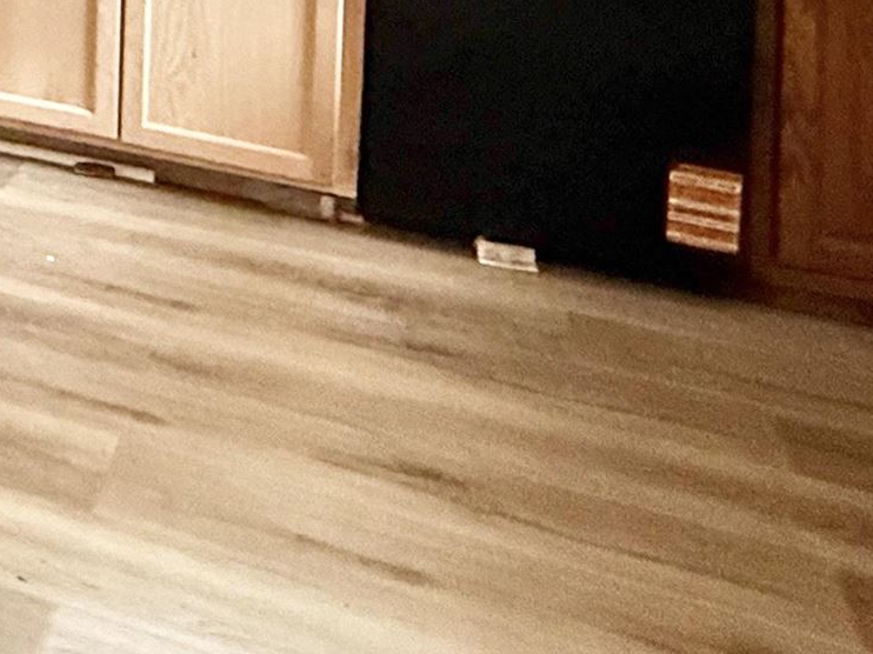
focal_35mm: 58
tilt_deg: -1.2
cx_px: -241
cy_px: -437
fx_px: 1462
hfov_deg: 27.9
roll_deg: -1.9
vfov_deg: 20.1
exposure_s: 1/82
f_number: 2.2
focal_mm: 2.22
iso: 320
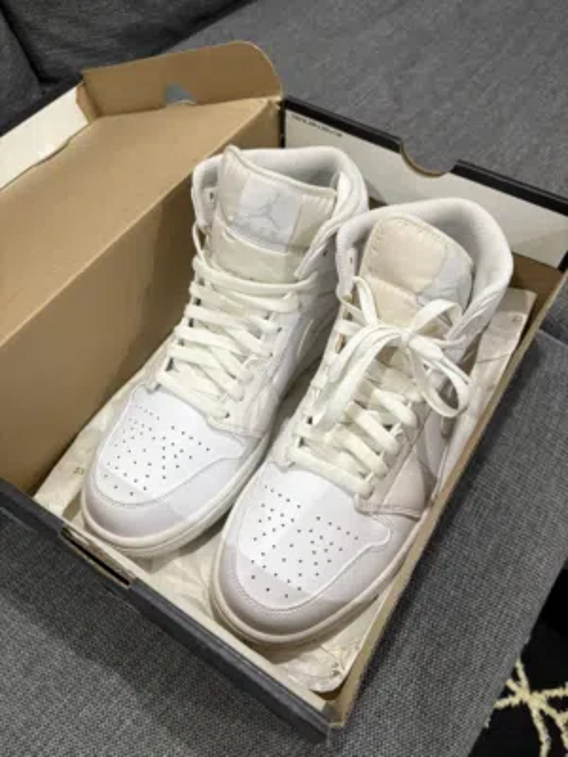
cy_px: 378
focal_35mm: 26
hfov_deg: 53.1
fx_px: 569
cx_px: 284
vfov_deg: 67.3
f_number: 1.6
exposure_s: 1/50
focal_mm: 5.96
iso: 200
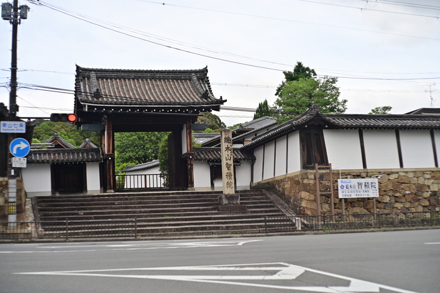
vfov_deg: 27.0
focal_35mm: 50
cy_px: 146
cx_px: 220
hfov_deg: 39.6
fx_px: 611
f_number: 2
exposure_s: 1/1600
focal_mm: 50
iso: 100
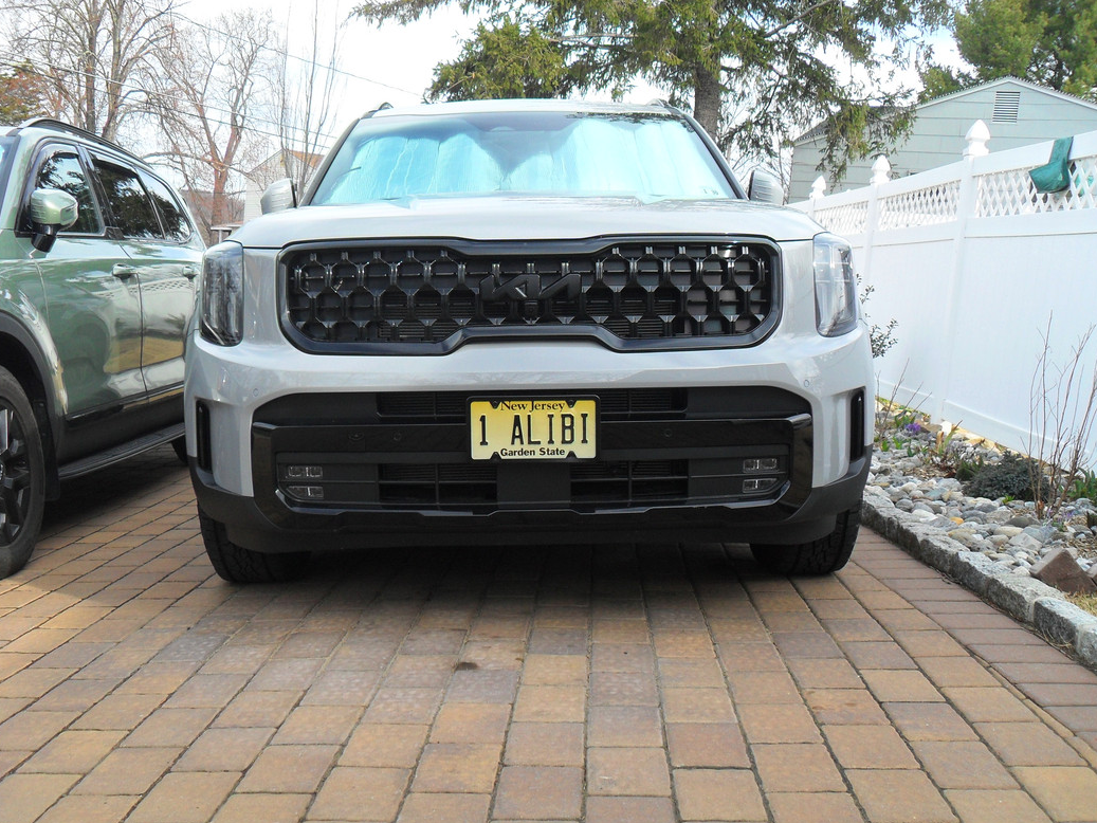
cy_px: 422
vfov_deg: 39.7
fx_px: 1141
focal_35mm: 36
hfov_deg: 51.3
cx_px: 540
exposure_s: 1/350
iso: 100
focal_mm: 6.2
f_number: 2.8
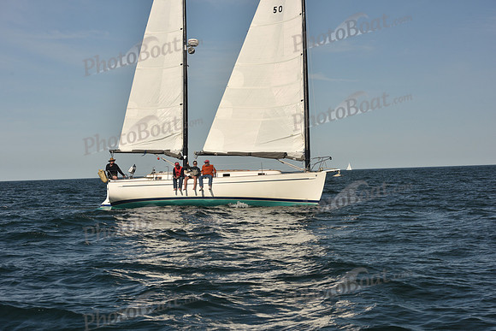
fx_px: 965
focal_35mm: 70
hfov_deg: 28.8
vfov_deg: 19.5
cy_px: 166
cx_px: 248
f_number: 10
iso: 250
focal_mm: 70
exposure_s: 1/640
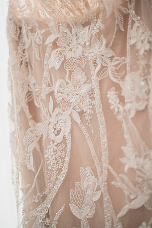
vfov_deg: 39.6
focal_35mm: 50
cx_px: 76
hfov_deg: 27.0
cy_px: 114
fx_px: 317
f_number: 1.4
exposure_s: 1/200
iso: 400
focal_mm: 50
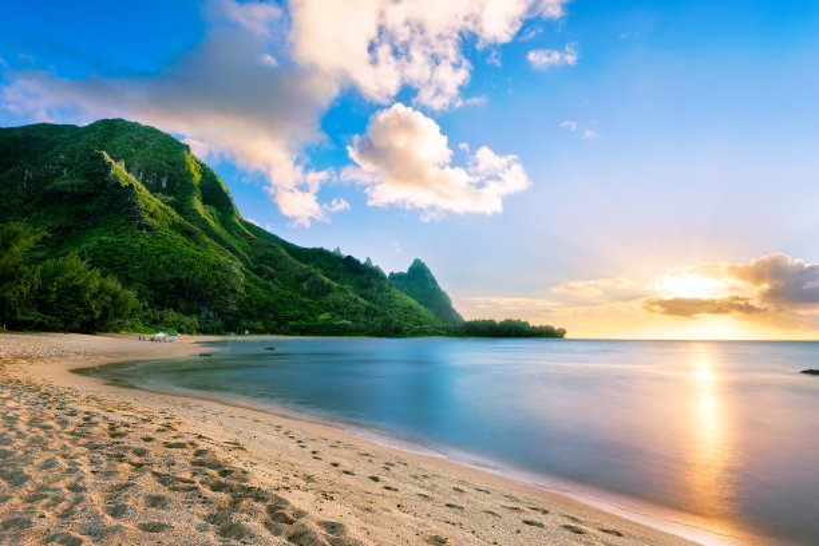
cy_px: 273
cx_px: 410
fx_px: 409
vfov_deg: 67.4
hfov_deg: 90.0
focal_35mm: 18
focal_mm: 18
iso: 100
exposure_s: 1/400
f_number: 10
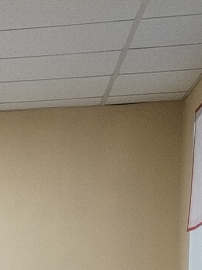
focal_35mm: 213
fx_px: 1656
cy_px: 585
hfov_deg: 6.4
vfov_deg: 8.7
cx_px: -410
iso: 244
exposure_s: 1/100
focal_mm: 4.75
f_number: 1.8
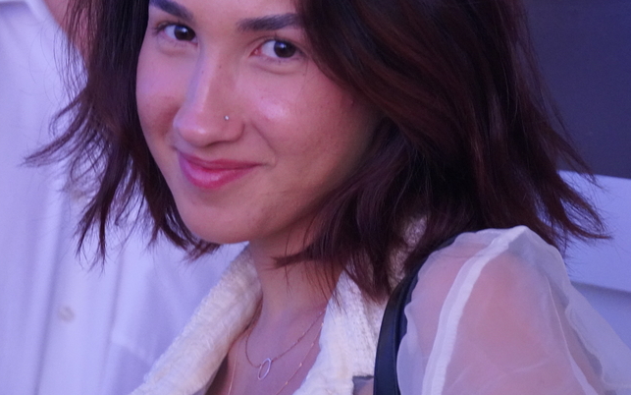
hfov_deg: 13.7
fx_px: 2631
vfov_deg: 8.6
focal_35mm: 153
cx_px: 325
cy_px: 128
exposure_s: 1/20
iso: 6400
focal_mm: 78
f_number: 5.6
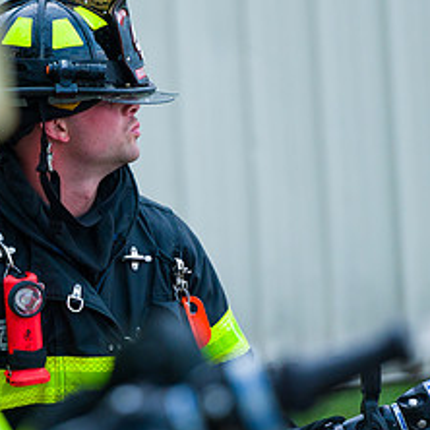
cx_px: 85
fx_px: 6240
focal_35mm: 444
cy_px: 219
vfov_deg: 3.9
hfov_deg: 3.9
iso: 1250
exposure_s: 1/200
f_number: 3.2
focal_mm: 200
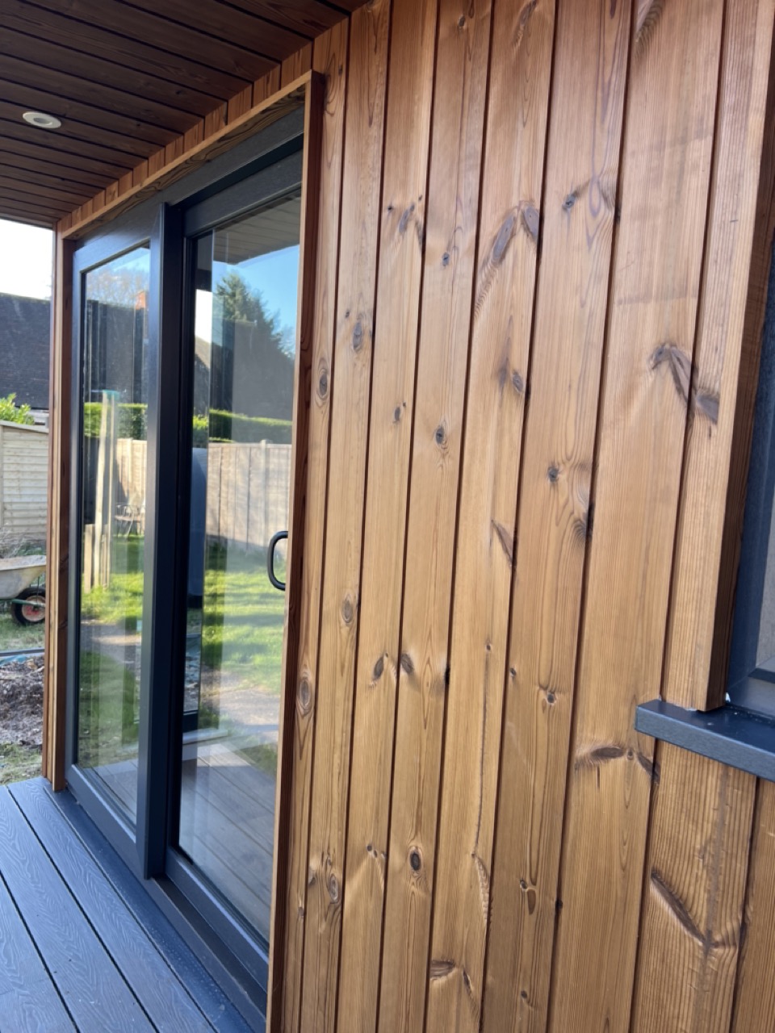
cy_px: 516
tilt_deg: -4.4
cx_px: 388
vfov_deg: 67.3
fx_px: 776
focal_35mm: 26
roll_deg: -2.7
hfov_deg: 53.1
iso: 32
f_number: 1.5
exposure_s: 1/141
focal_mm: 5.7
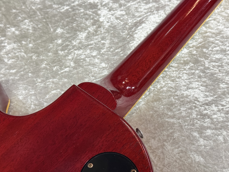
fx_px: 318
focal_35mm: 48
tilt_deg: -61.2
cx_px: 114
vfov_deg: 30.3
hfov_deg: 39.7
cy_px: 86
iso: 500
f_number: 1.78
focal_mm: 6.76
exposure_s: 1/40
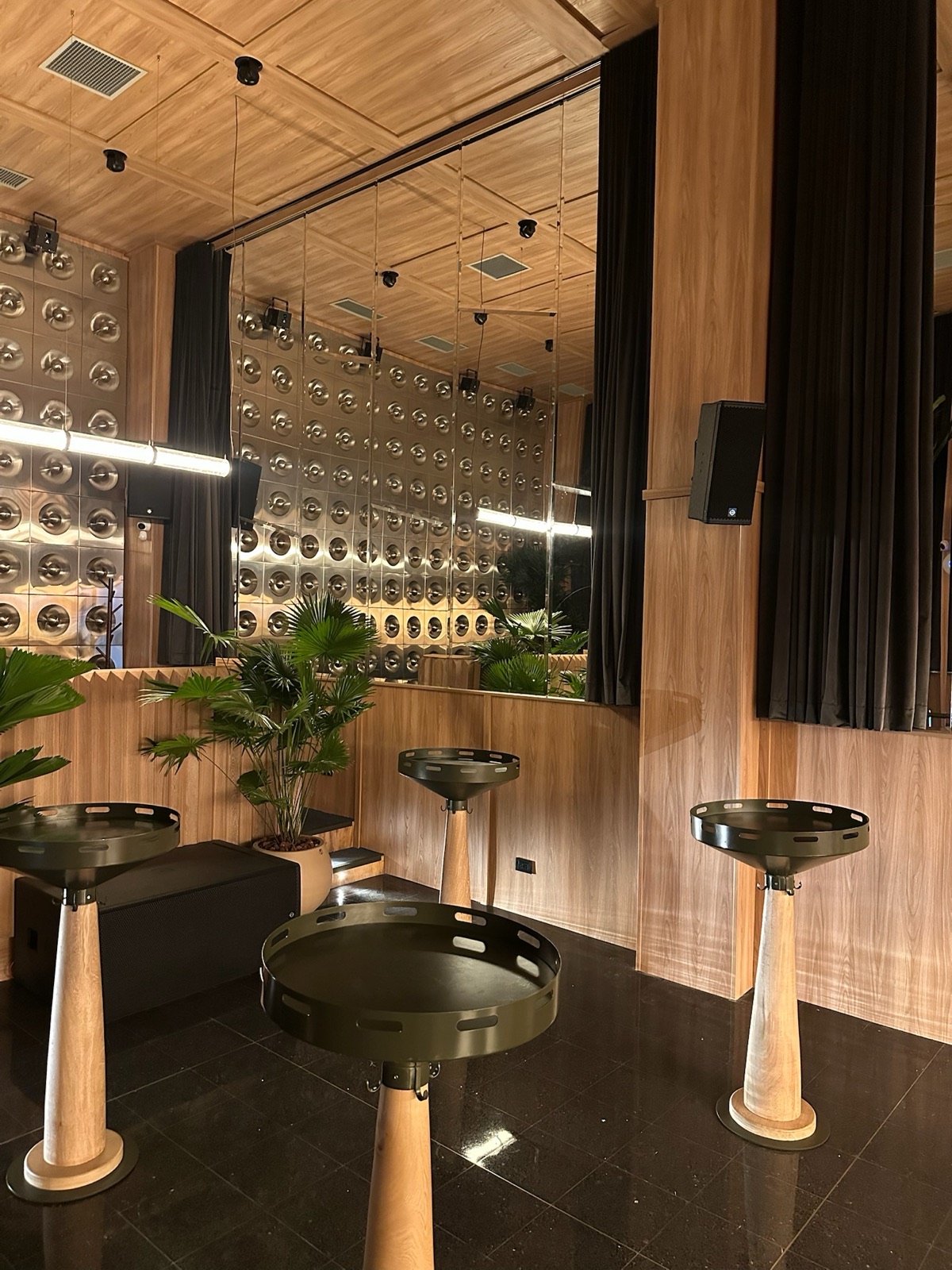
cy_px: 635
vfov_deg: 71.6
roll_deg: -1.5
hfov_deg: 56.8
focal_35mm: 24
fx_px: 880
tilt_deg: -1.0
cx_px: 476
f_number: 1.78
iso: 800
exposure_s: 1/30
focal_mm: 6.86
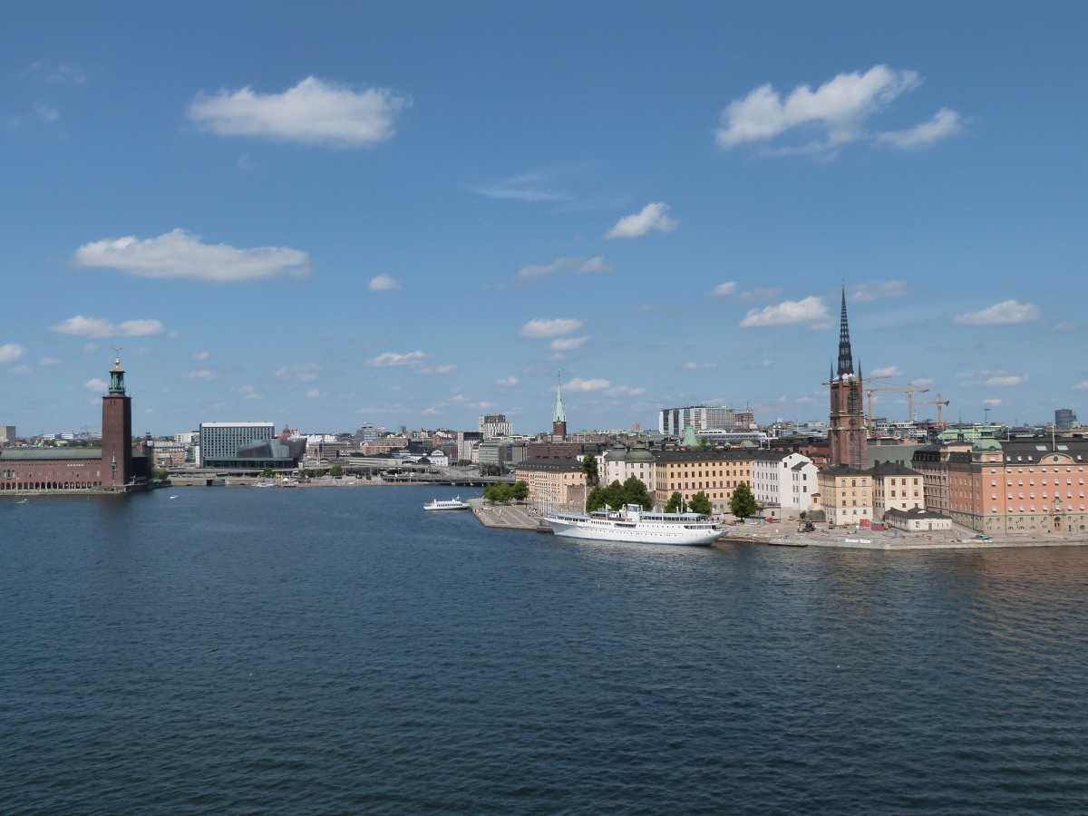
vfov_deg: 44.2
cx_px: 544
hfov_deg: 56.8
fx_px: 1006
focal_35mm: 32
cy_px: 408
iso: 160
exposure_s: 1/1000
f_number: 5.6
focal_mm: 5.7
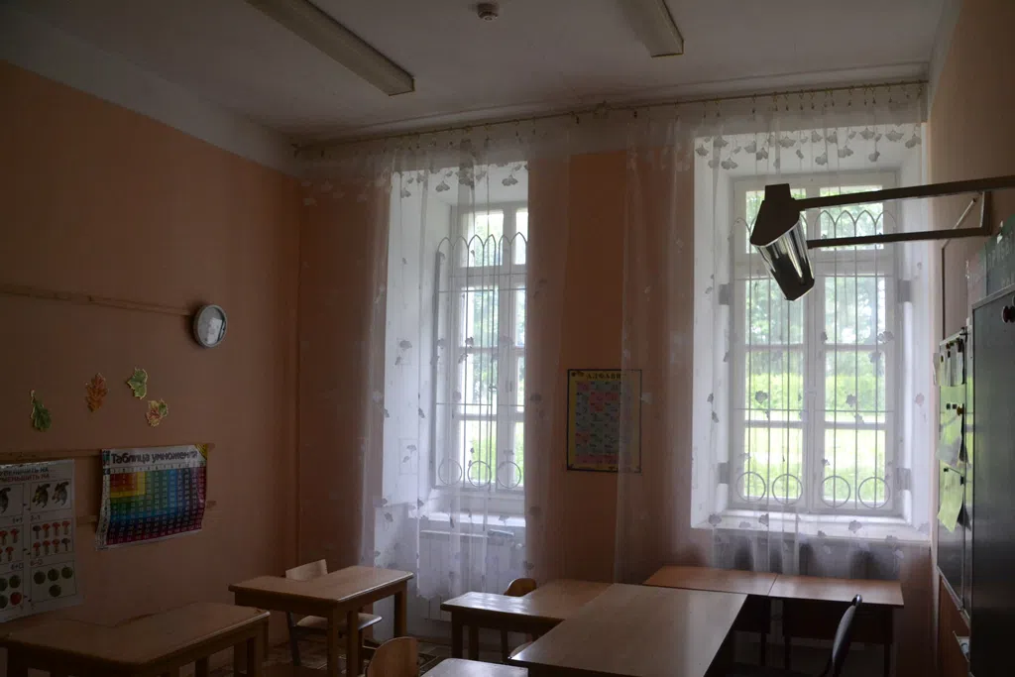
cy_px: 338
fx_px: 761
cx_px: 508
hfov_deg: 67.4
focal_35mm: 27
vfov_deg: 47.9
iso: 1600
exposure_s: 1/200
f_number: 7.1
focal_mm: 18
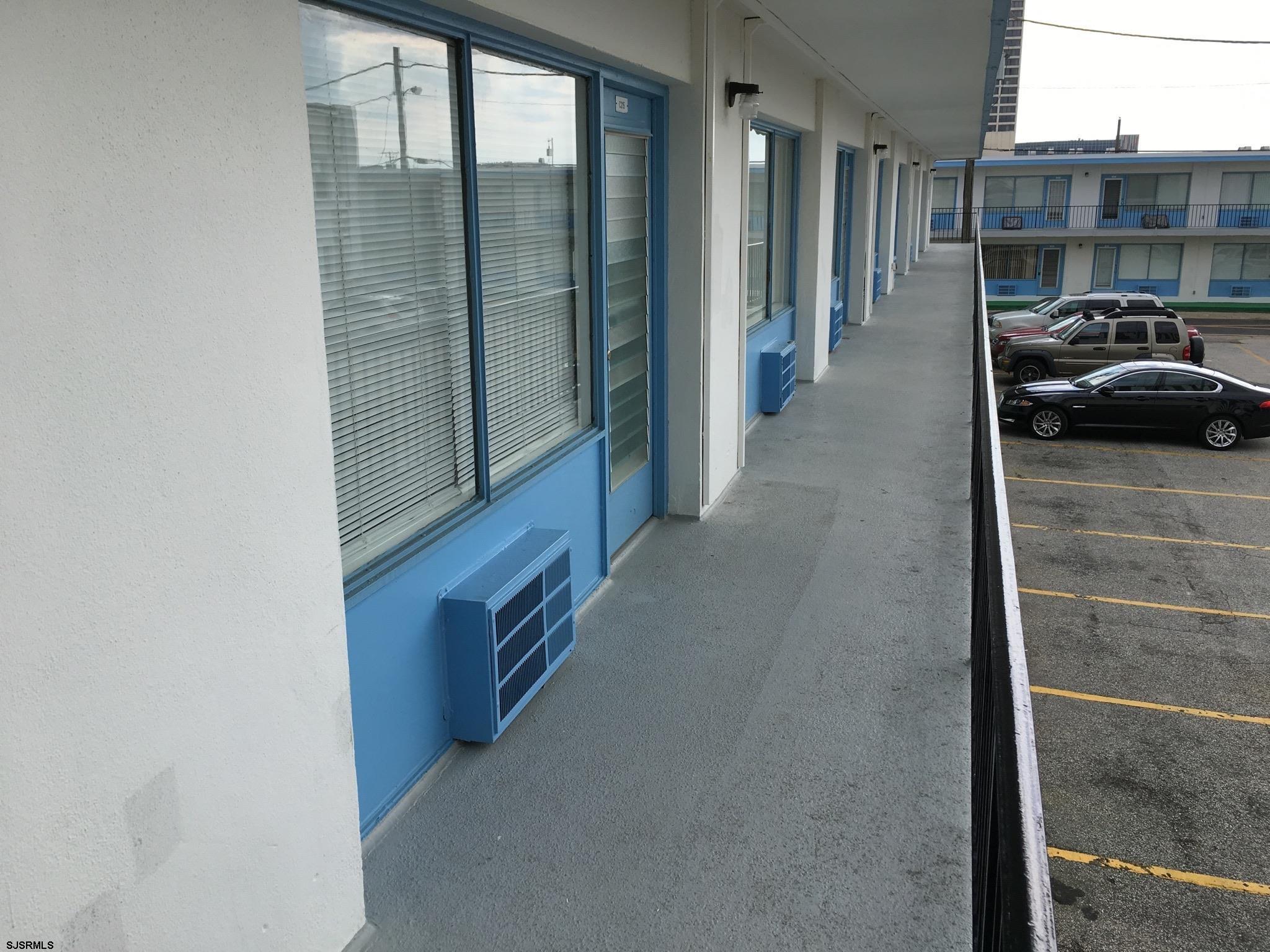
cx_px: 635
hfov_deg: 61.7
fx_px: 1064
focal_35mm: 29
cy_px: 476
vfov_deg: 48.2
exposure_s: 1/916
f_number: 2.2
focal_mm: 4.15
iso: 25
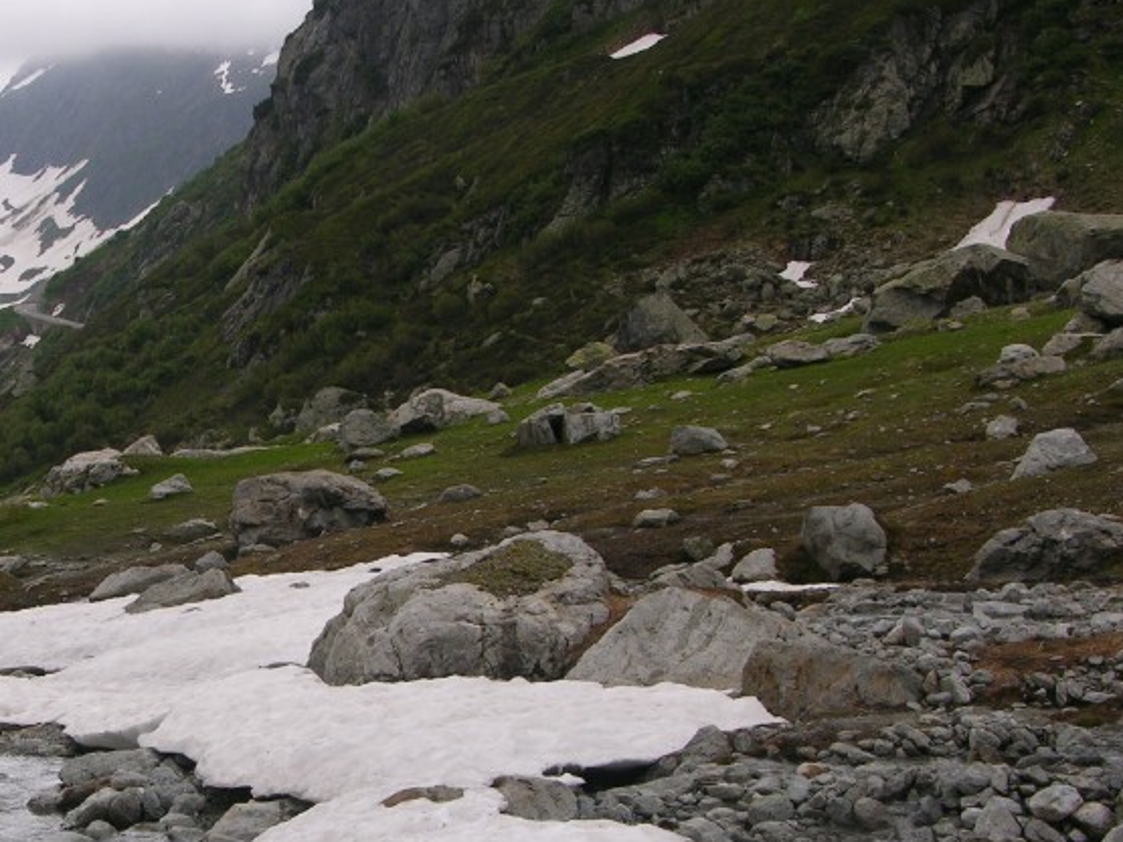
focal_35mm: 72
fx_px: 2335
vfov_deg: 20.4
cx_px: 129
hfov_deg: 26.2
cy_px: 573
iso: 50
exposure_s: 1/134
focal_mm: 10
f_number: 4.6
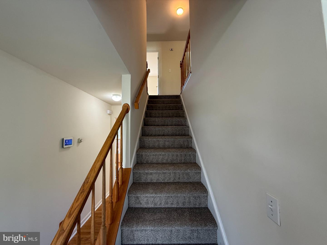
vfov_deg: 85.7
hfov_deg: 102.1
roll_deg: +0.2
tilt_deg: +4.3
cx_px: 164
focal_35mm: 14
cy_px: 122
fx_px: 132
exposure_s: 1/60
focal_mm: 2.22
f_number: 2.2
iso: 200
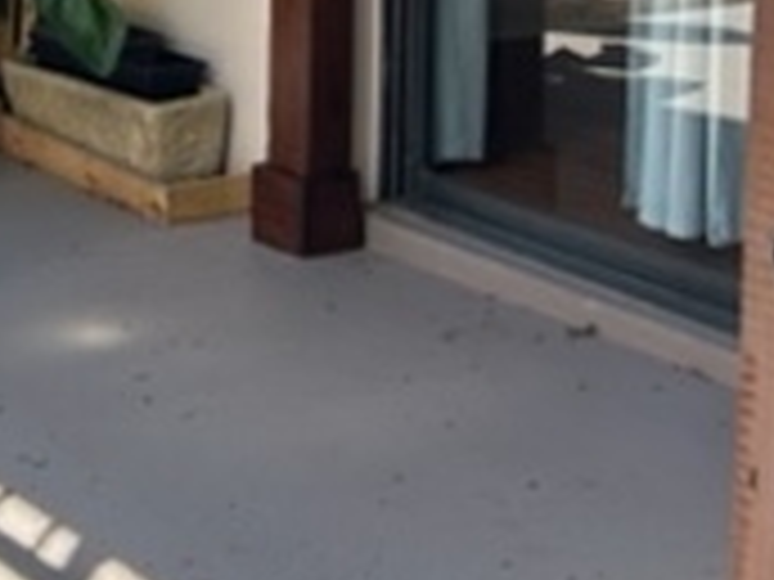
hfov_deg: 18.8
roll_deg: -0.8
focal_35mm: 101
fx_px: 2258
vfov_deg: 13.8
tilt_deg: -3.5
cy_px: -283
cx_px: -34
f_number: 1.5
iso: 50
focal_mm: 5.7
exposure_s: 1/1252
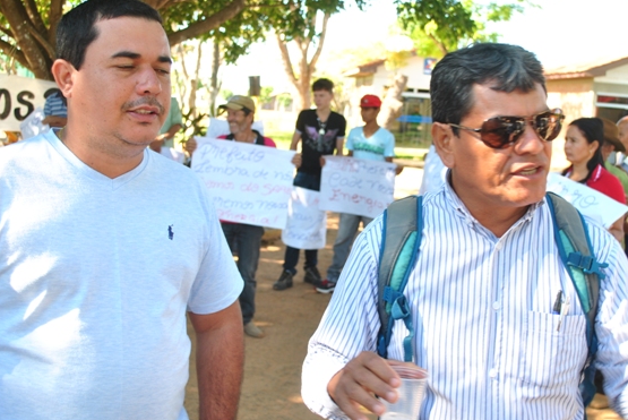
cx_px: 347
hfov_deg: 43.5
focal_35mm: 45
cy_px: 211
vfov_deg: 29.9
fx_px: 786
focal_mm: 26
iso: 100
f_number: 4.2
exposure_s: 1/50
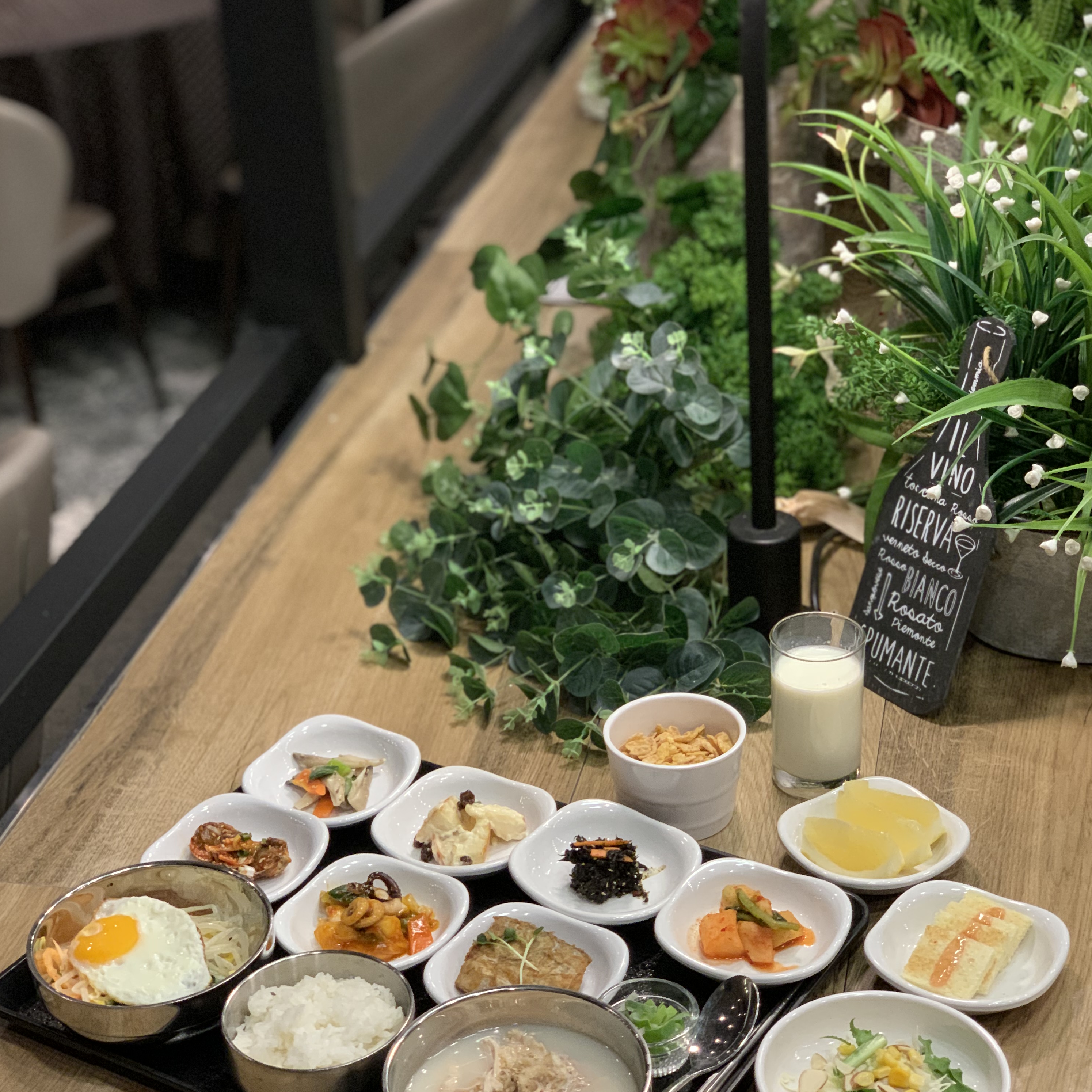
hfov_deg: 27.7
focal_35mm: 62
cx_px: 543
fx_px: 2213
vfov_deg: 27.7
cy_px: 600
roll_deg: +3.0
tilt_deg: -27.2
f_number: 2.4
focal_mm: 6
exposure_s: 1/60
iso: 320
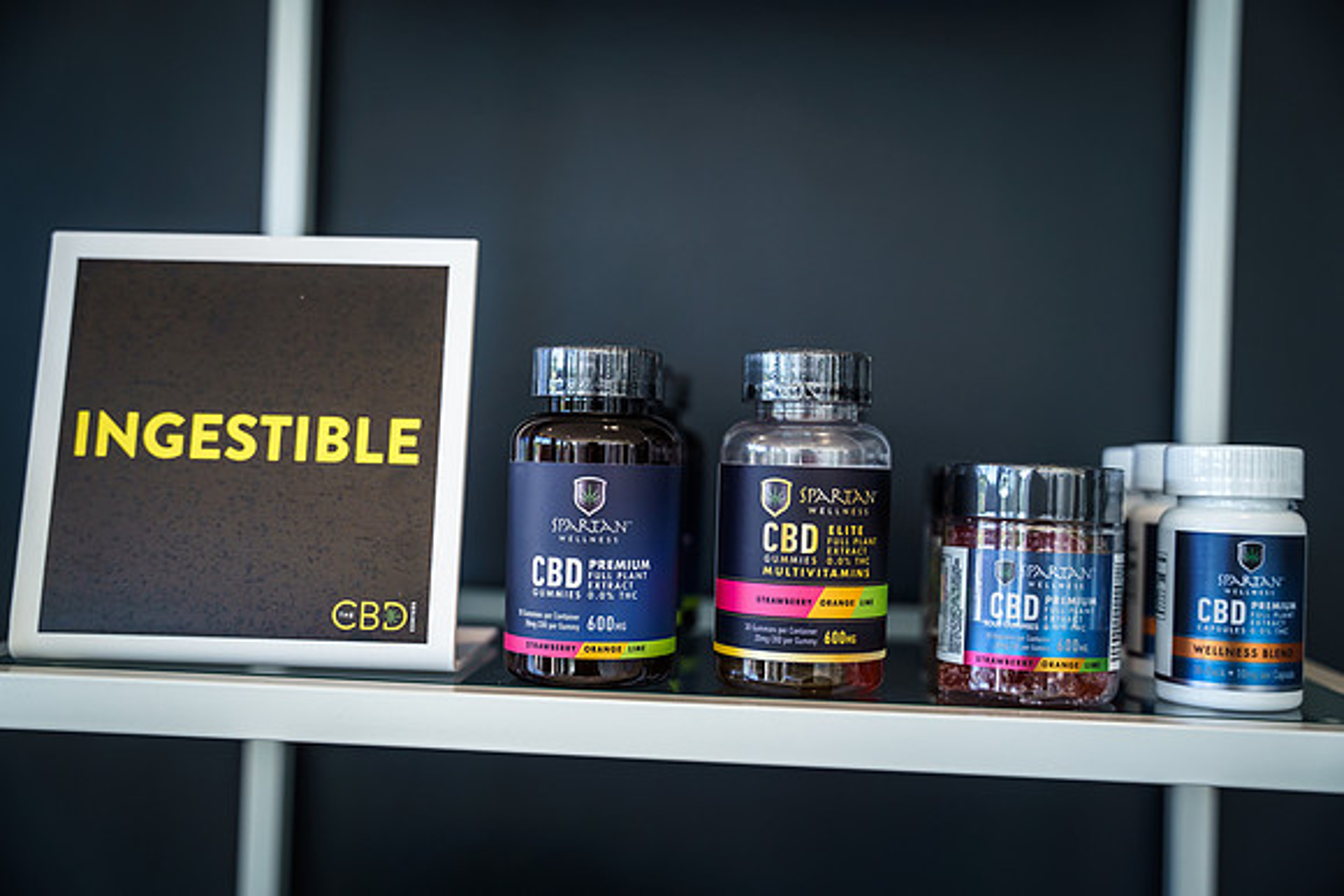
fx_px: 1561
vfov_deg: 32.1
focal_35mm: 42
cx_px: 672
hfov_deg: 46.6
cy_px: 448
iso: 640
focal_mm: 41.8
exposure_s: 1/400
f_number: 2.8
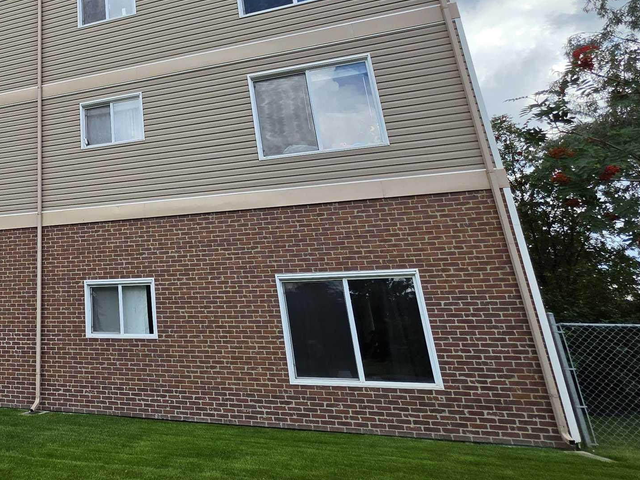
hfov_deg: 52.8
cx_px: 27
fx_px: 518
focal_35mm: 28
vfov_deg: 48.4
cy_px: 139
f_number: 1.9
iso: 32
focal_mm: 2.2
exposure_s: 1/1686
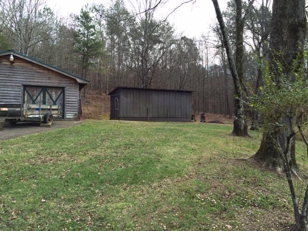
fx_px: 258
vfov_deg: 48.2
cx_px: 154
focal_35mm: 29
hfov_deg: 61.7
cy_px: 116
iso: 32
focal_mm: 4.15
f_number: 2.2
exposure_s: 1/449
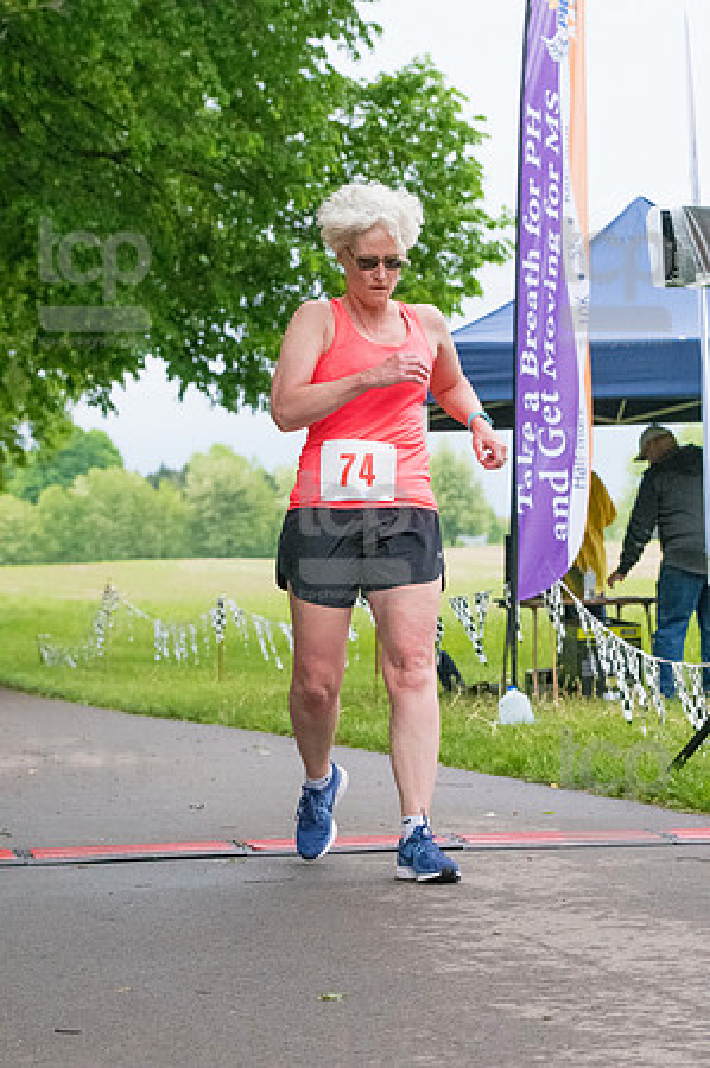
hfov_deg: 12.2
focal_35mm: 112
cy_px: 534
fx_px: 3321
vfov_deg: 18.3
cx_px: 355
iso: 6400
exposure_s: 1/1250
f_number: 5.6
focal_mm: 75
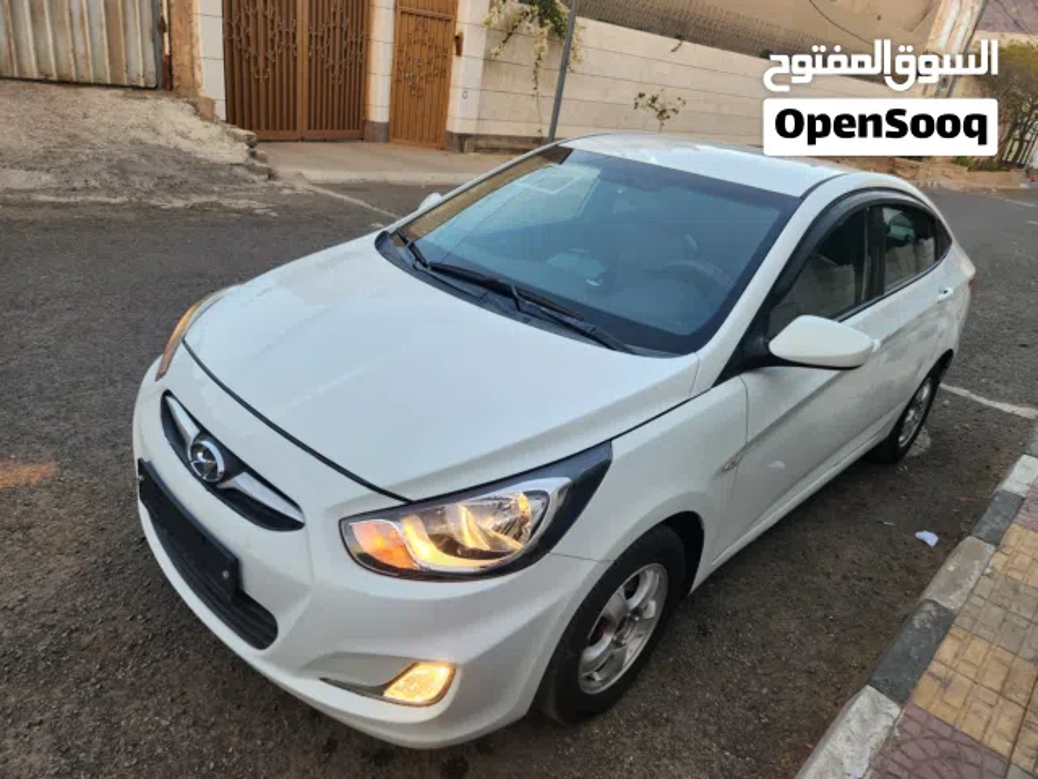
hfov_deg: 73.9
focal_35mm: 23
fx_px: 690
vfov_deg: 58.9
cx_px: 519
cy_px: 390
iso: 64
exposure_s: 1/180
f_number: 1.8
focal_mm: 5.4
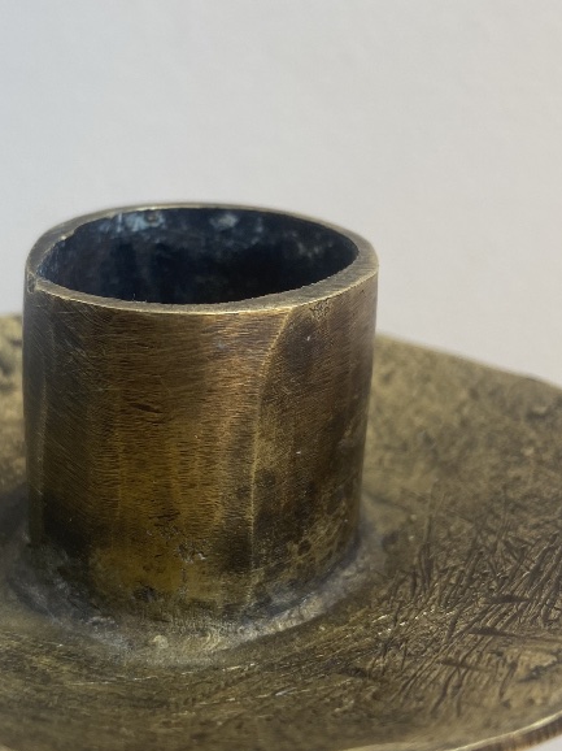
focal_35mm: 54
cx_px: 179
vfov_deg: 35.5
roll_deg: +0.8
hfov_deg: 26.8
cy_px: 343
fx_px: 1170
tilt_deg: -18.2
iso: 32
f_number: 1.8
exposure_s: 1/241
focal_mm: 4.25
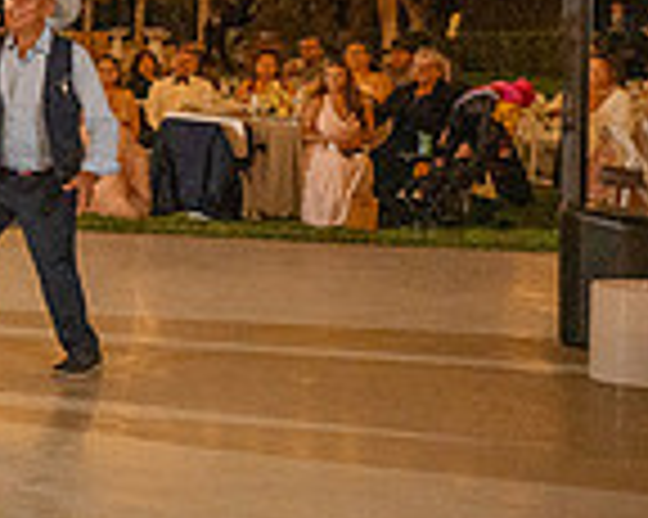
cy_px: 115
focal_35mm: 91
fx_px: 1744
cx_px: -634
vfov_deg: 16.8
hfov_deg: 16.3
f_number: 4
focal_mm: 24
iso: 2500
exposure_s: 1/200
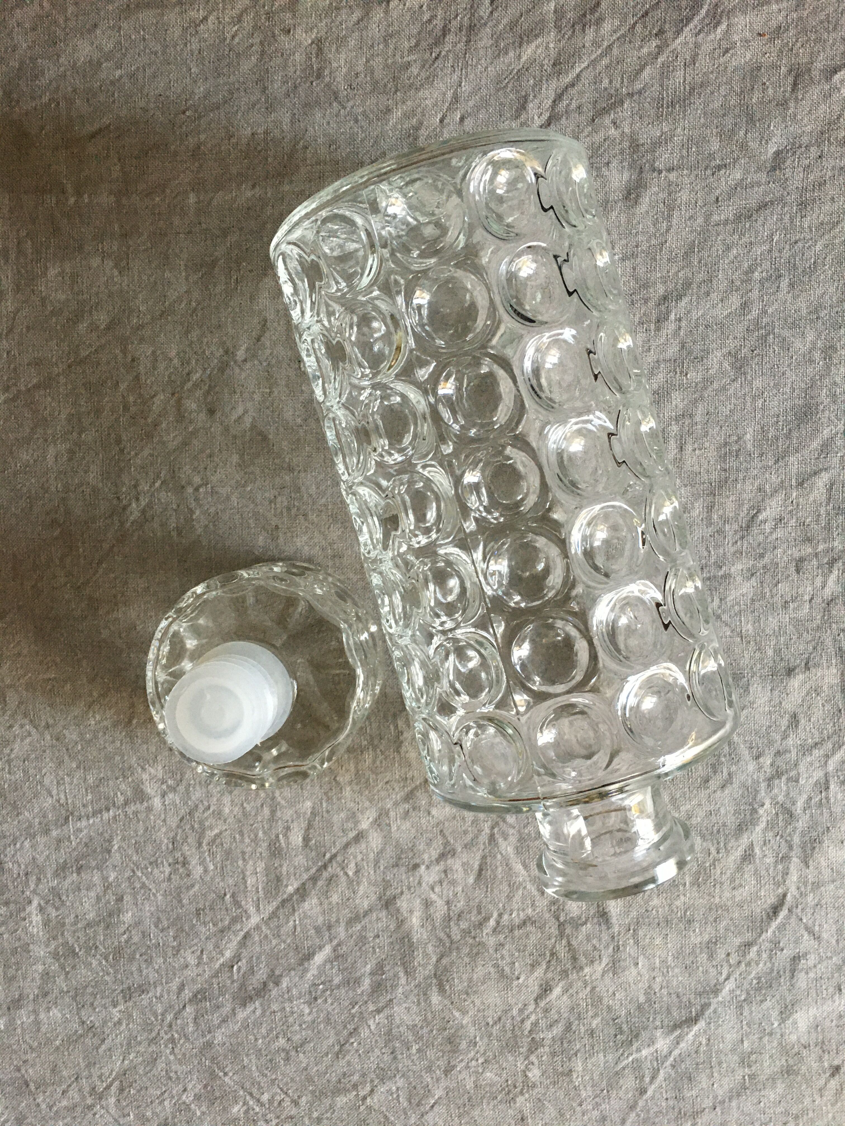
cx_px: 422
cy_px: 563
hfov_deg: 48.2
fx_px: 944
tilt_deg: -82.1
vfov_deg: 61.7
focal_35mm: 29
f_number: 2.2
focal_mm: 4.15
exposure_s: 1/30
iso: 200
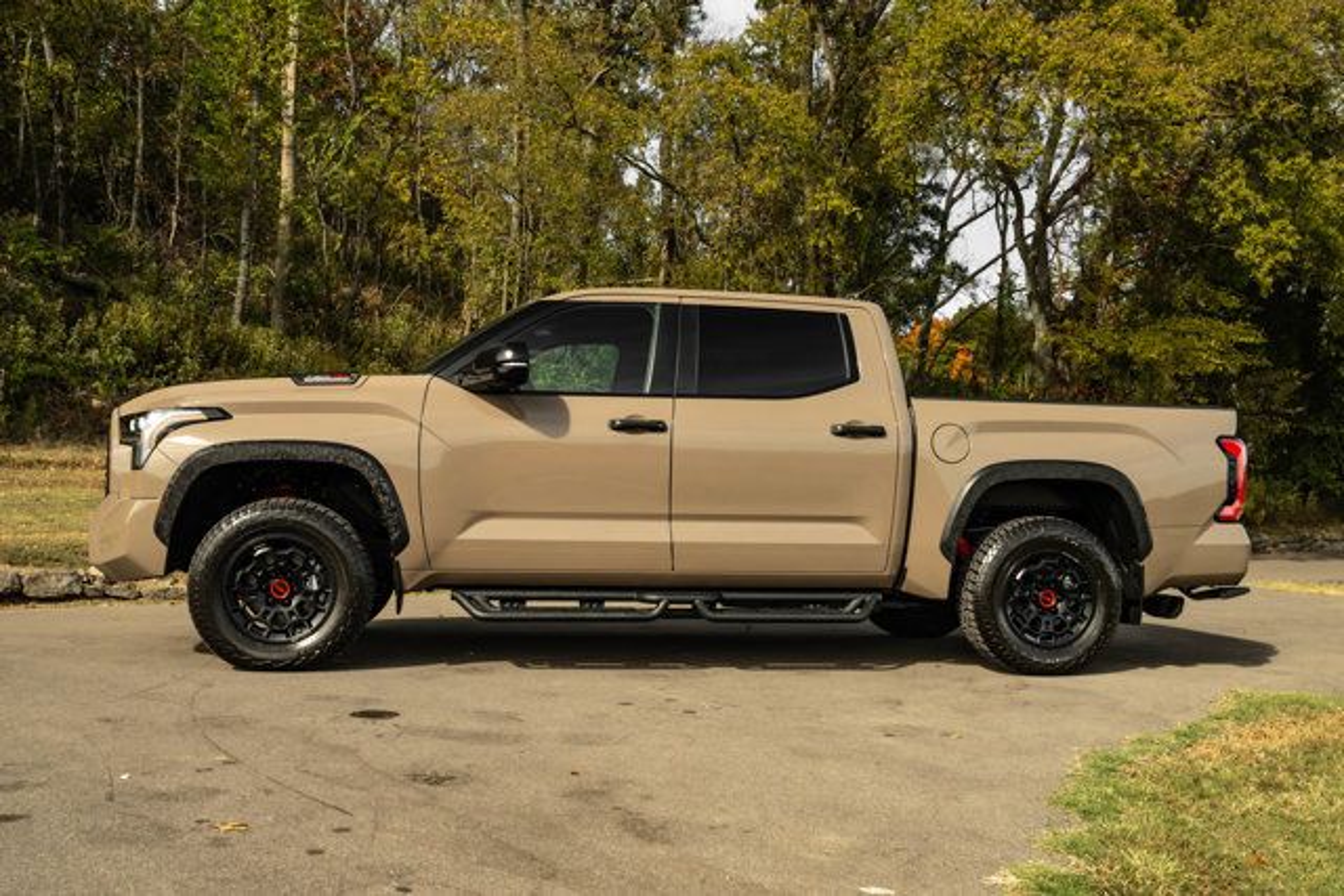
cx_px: 672
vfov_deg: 38.9
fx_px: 1270
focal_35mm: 34
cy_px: 448
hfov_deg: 55.8
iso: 800
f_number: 10
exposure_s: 1/500
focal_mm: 34
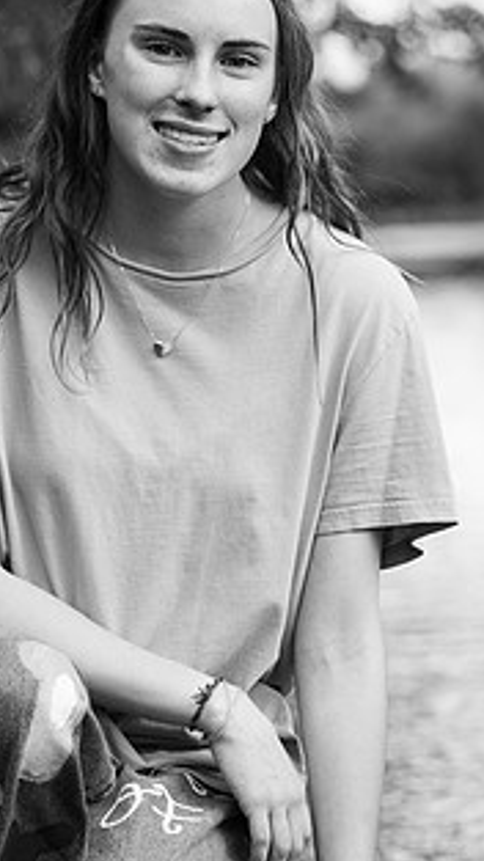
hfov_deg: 6.5
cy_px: 519
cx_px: 231
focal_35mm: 186
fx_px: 4245
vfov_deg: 11.6
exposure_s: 1/320
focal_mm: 85
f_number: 3.2
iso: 800
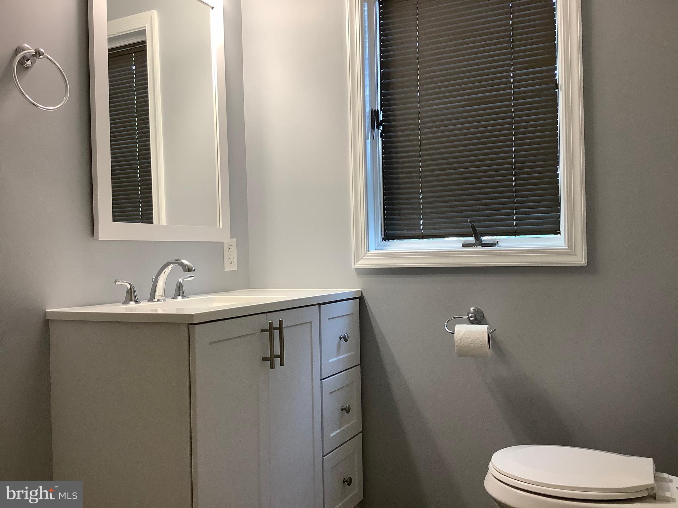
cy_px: 254
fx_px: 607
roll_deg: +1.6
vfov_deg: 45.4
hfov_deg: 58.4
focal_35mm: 31
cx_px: 339
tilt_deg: -1.2
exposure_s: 1/60
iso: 80
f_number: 2.4
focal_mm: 3.3
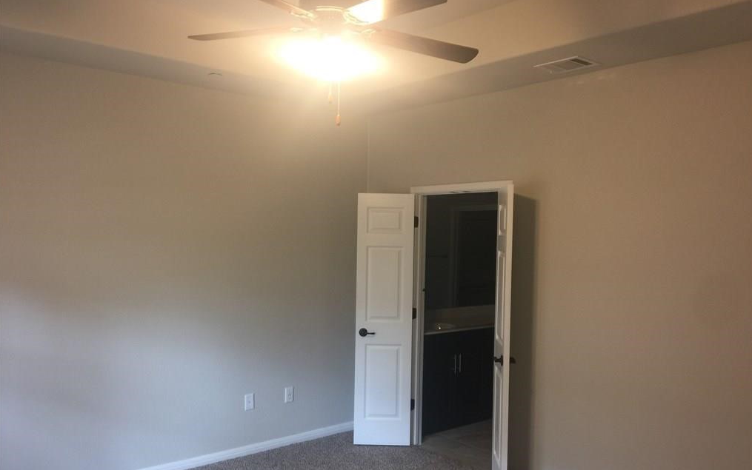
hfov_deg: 61.2
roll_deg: -0.7
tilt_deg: -1.7
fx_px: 636
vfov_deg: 40.6
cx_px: 376
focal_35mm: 31
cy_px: 258
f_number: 2.2
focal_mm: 4.15
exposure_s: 1/15
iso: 32
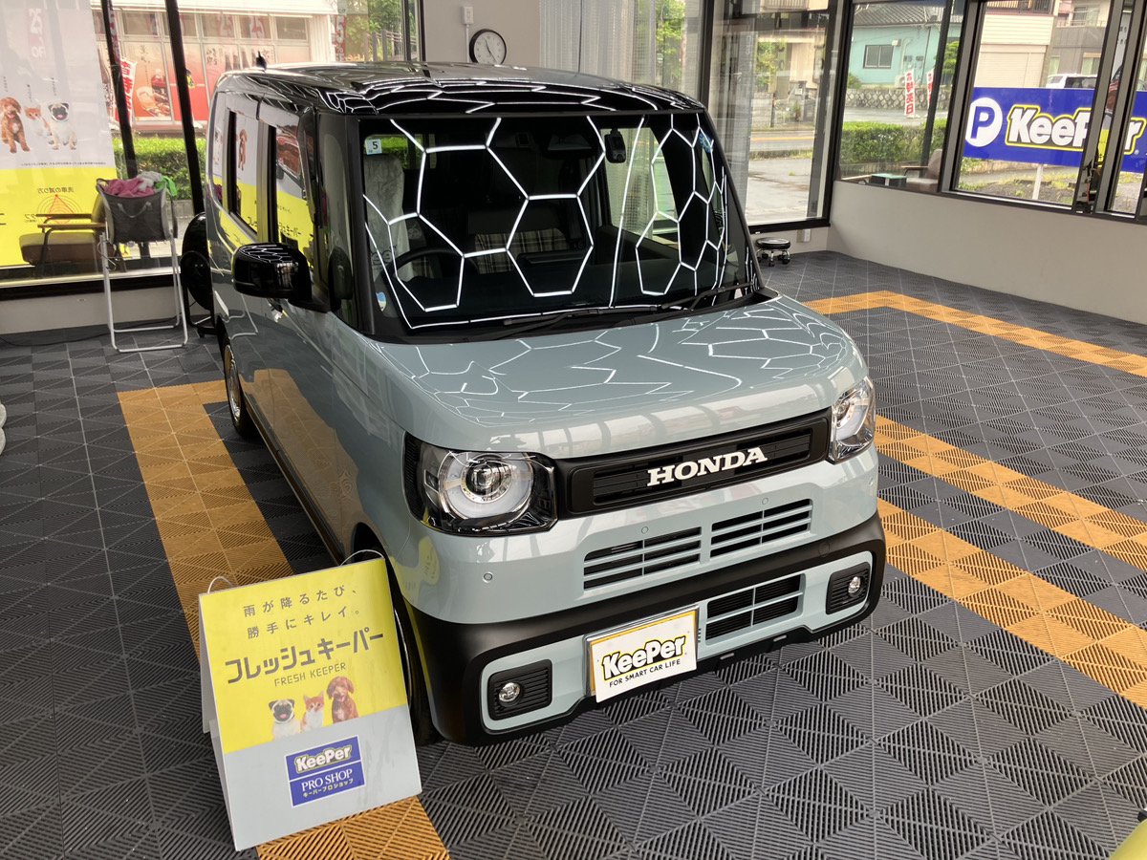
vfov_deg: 49.7
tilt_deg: -20.4
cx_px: 574
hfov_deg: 63.4
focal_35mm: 28
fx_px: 928
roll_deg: -0.1
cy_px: 430
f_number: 1.8
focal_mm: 3.99
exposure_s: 1/120
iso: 25
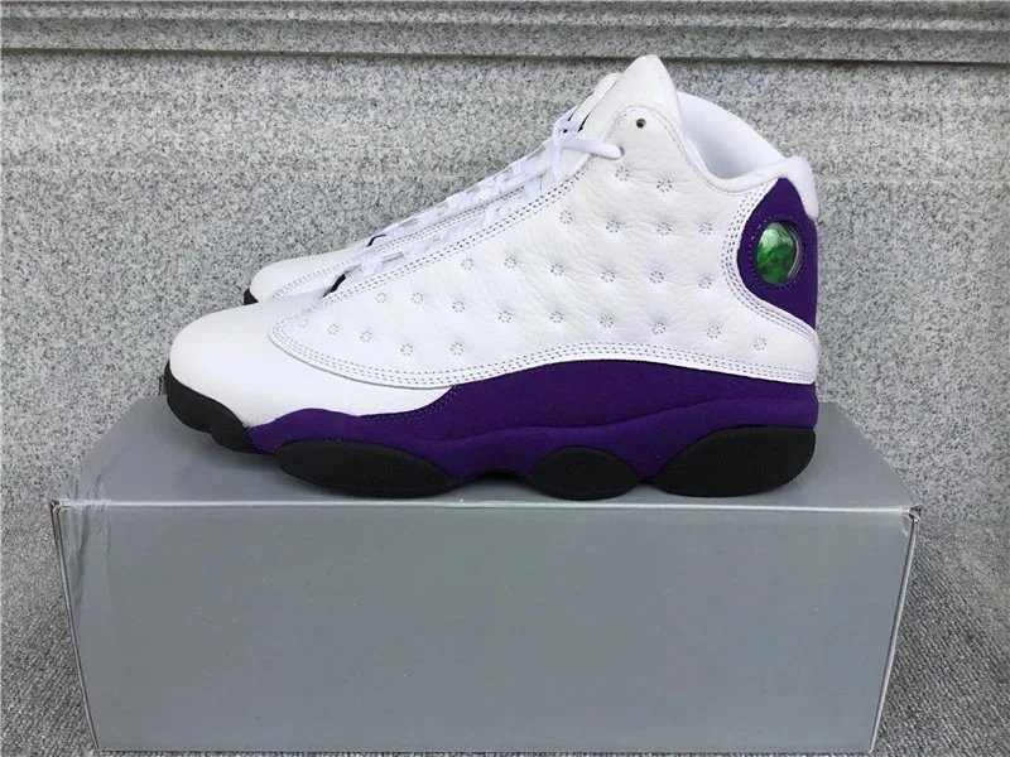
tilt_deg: -21.0
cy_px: 378
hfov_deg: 58.4
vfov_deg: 45.4
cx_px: 505
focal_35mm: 31
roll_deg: -0.5
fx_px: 904
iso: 25
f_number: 2.4
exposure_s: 1/272
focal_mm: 3.3
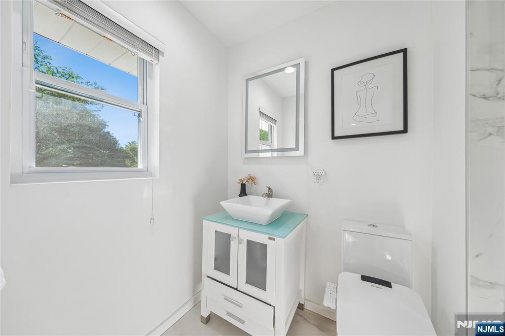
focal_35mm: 12
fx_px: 168
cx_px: 252
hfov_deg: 112.6
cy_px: 168
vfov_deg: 90.0
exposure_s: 1/40
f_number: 5.6
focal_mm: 8.1
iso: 160
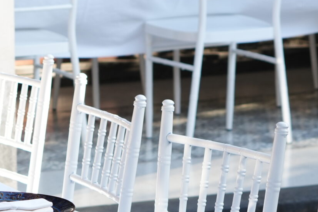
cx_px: -135
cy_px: 178
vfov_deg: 5.9
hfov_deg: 8.7
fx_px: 2049
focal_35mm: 232
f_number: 4.5
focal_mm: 50
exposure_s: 1/125
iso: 200
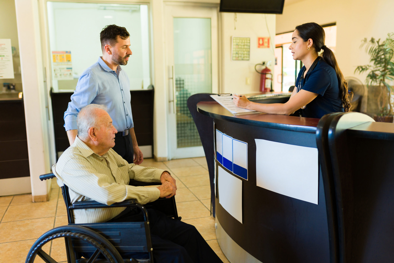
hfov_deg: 54.4
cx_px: 197
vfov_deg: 37.9
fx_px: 383
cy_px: 132
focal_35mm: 35
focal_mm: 35
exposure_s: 1/160
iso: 500
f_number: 1.8
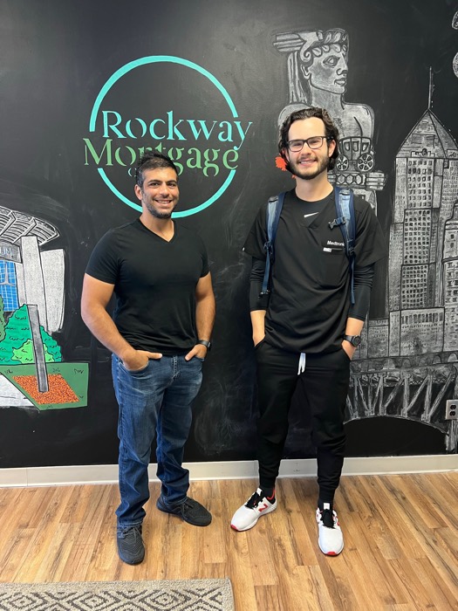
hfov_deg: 53.1
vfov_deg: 67.3
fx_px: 459
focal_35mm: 26
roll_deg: +0.7
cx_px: 229
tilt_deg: -10.5
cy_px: 306
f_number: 1.5
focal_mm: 5.7
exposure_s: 1/60
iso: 125
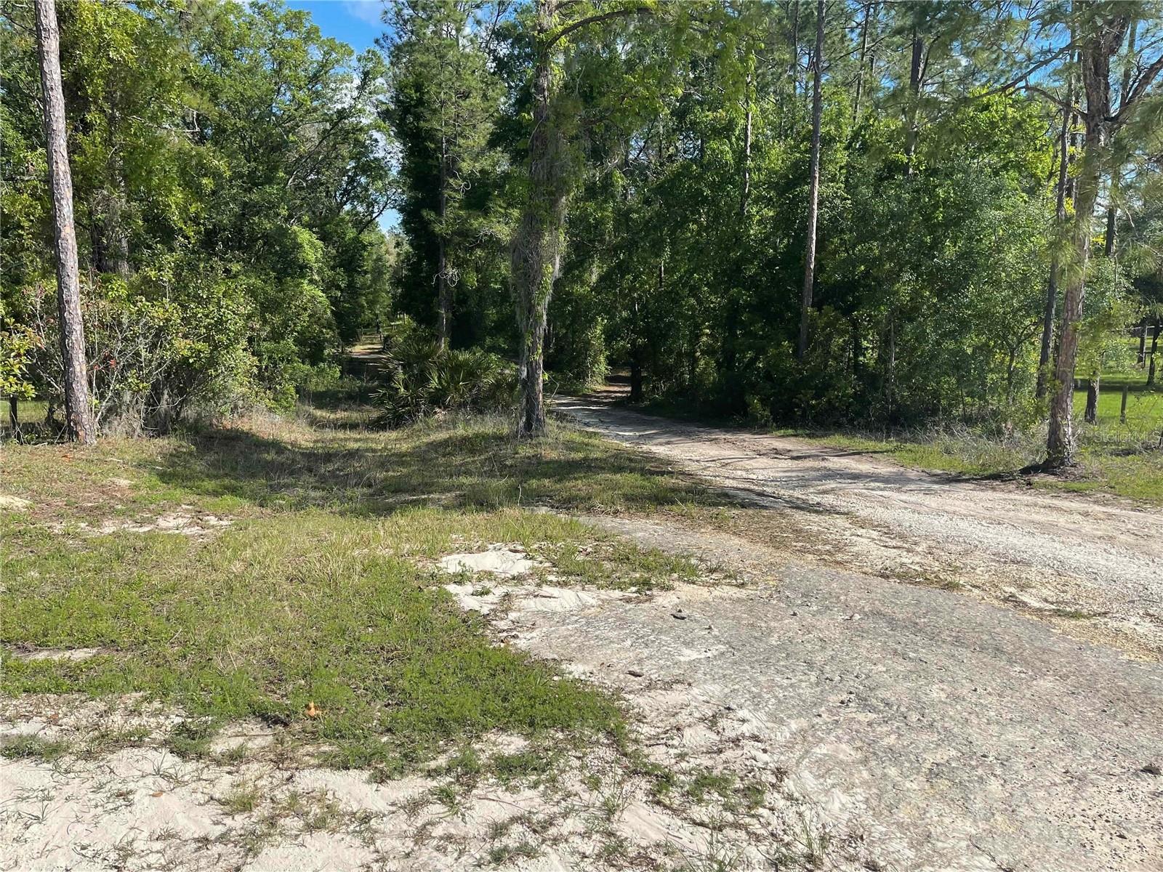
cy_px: 436
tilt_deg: -8.2
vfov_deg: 54.9
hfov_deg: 69.4
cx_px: 582
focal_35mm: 25
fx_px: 840
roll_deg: -1.7
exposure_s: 1/3663
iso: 32
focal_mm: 5.1
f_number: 1.6
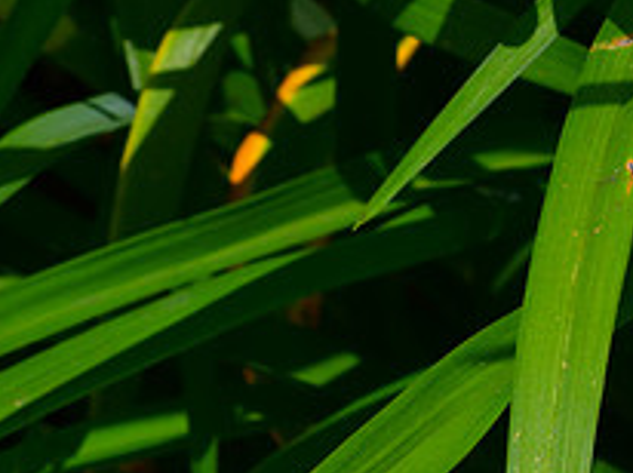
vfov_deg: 3.1
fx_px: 8621
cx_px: 863
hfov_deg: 4.2
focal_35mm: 472
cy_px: 94
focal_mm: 116
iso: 200
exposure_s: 1/200
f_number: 16
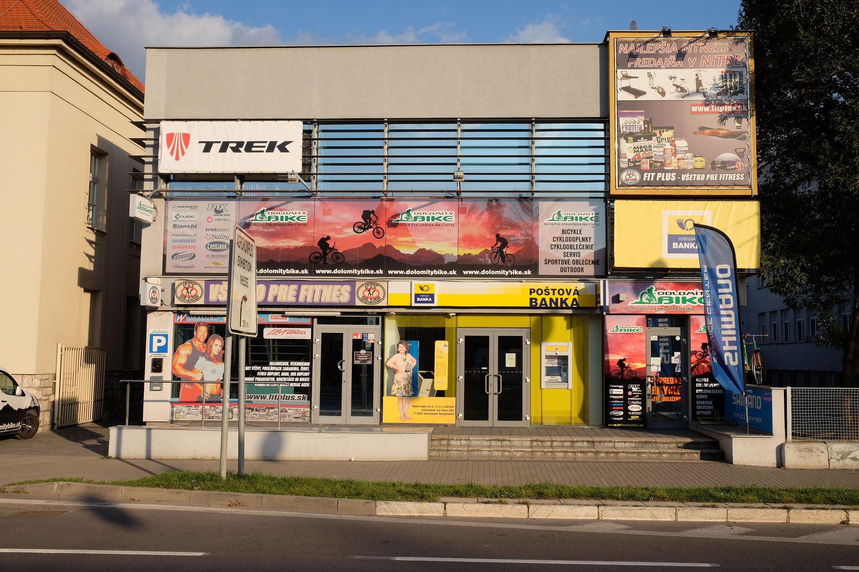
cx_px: 430
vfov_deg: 37.8
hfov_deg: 54.4
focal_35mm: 35
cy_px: 286
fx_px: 835
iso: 400
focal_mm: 23.3
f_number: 11
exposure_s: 1/300
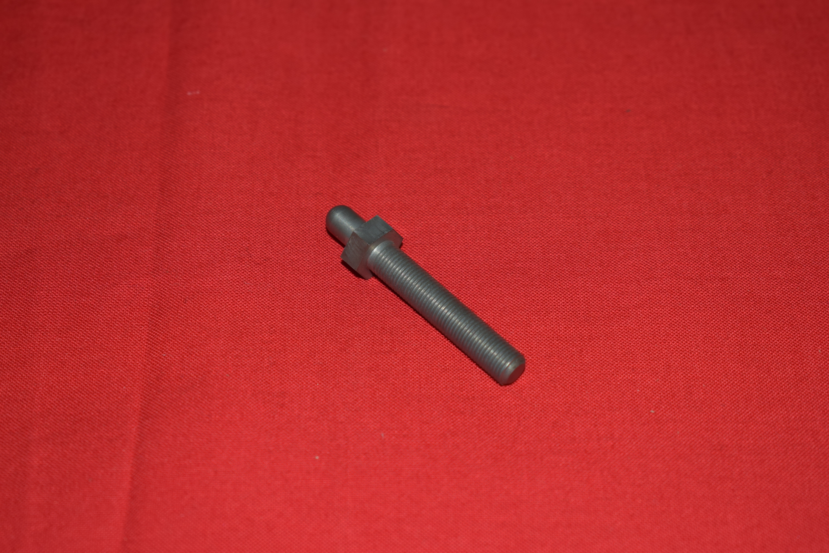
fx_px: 1900
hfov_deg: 24.6
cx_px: 414
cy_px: 276
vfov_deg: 16.6
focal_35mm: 82
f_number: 5.6
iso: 160
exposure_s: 1/25
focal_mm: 55
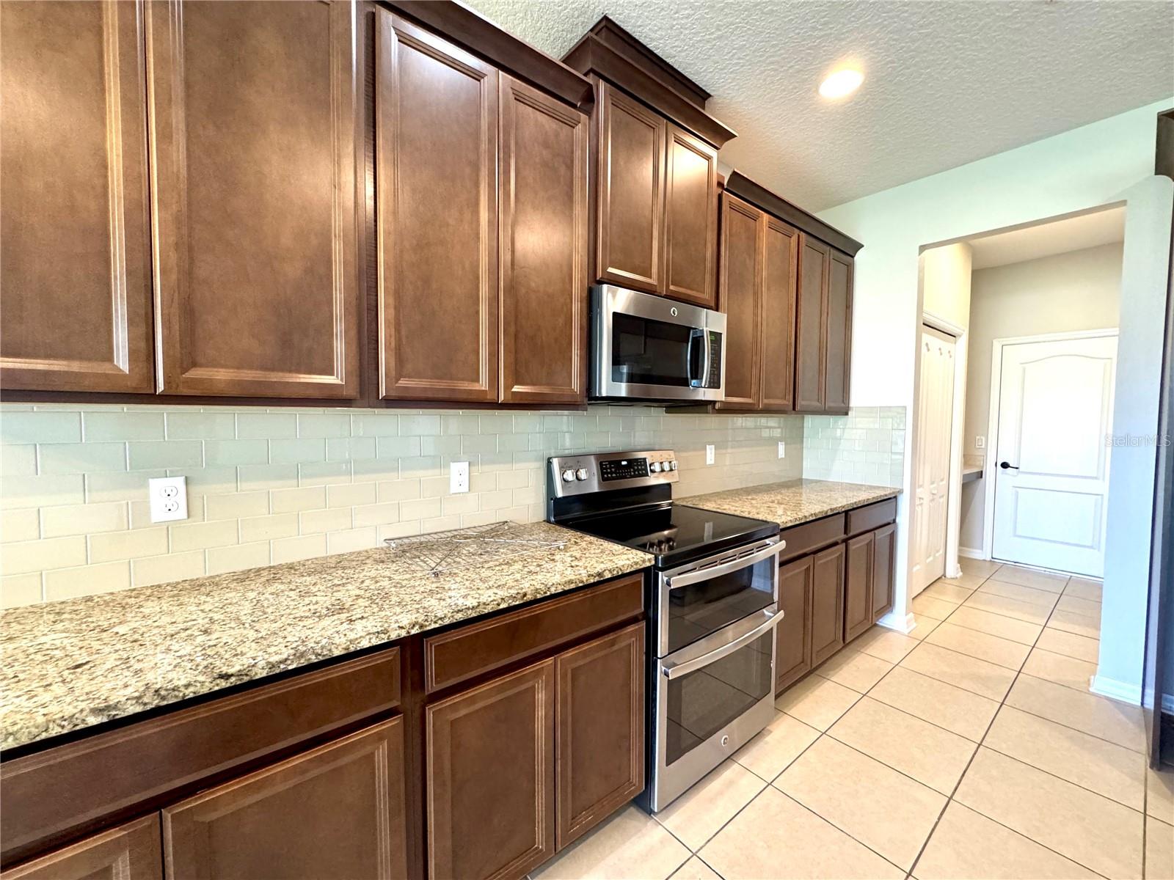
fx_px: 475
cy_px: 440
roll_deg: -0.7
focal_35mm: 14
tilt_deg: -3.0
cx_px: 587
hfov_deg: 102.1
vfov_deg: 85.7
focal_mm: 2.22
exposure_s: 1/60
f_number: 2.2
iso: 500
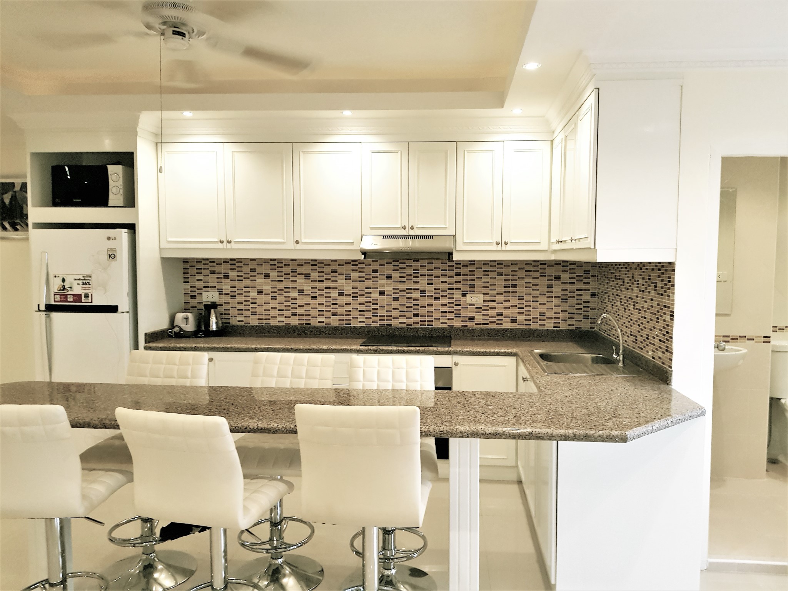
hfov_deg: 67.3
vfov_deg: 53.1
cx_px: 394
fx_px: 592
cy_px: 296
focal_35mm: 26
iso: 80
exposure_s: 1/50
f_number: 1.7
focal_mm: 4.2
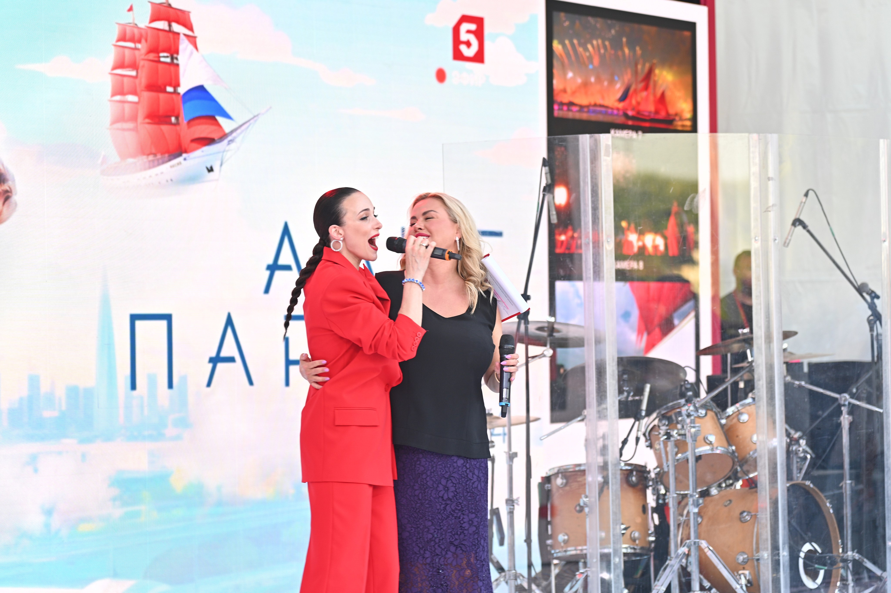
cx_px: 446
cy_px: 296
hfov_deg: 23.4
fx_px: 2152
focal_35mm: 87
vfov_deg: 15.7
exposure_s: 1/160
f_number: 2.7
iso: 100
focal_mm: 87
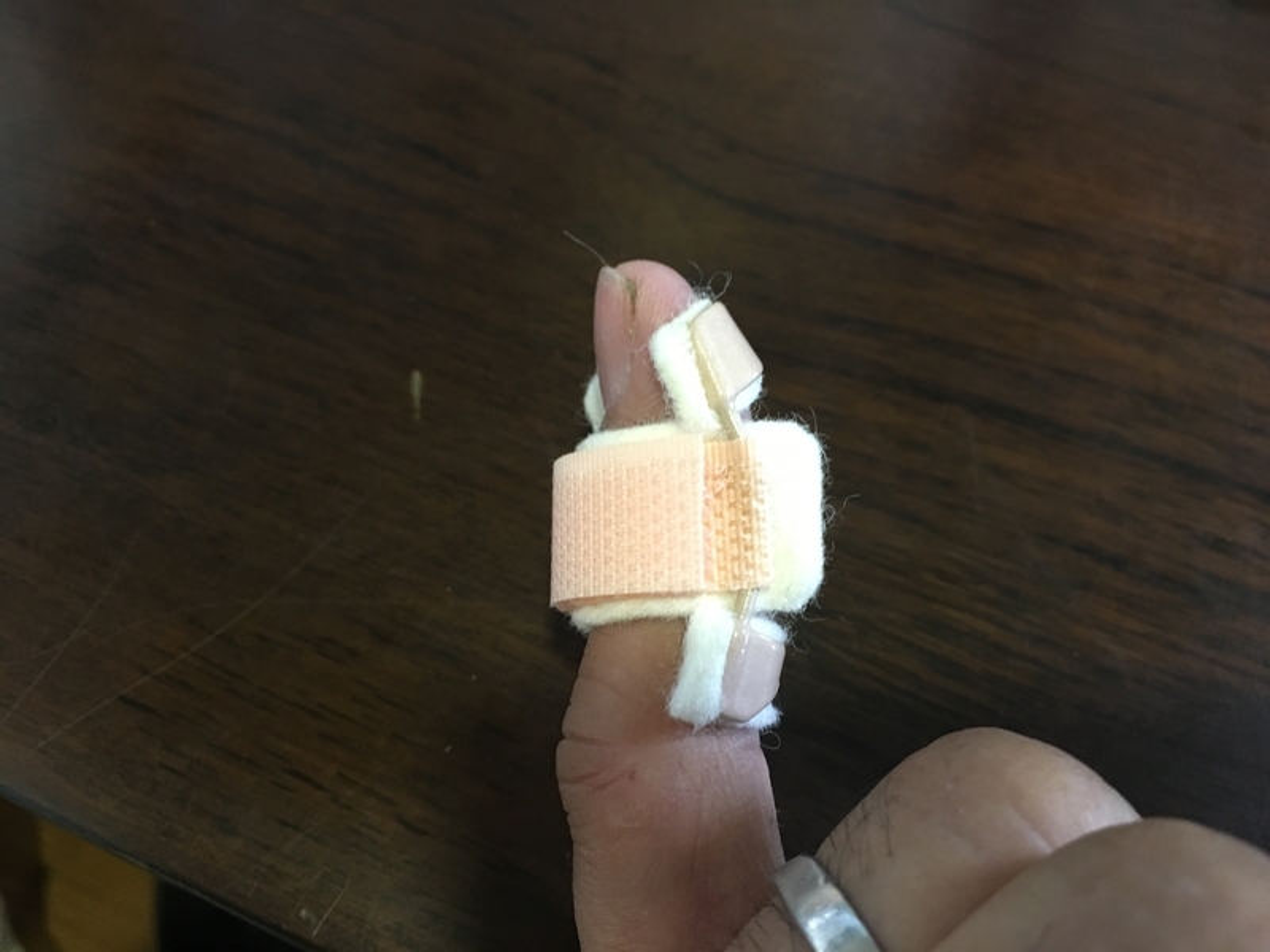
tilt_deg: -62.4
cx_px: 635
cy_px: 476
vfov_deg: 48.2
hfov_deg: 61.7
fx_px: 1064
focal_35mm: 29
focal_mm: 4.15
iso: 200
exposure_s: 1/17
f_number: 2.2
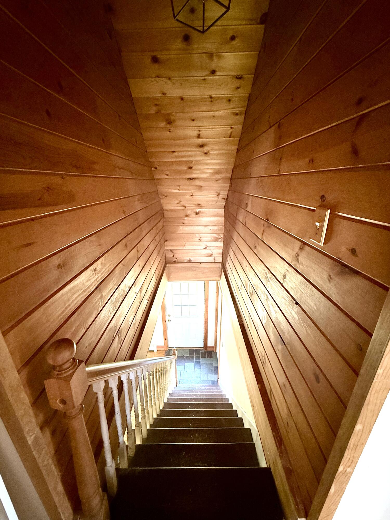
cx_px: 195
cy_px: 260
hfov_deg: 85.7
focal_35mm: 14
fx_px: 210
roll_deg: -0.2
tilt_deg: -19.4
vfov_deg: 102.1
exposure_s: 1/60
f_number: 2.2
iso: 500
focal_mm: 2.22
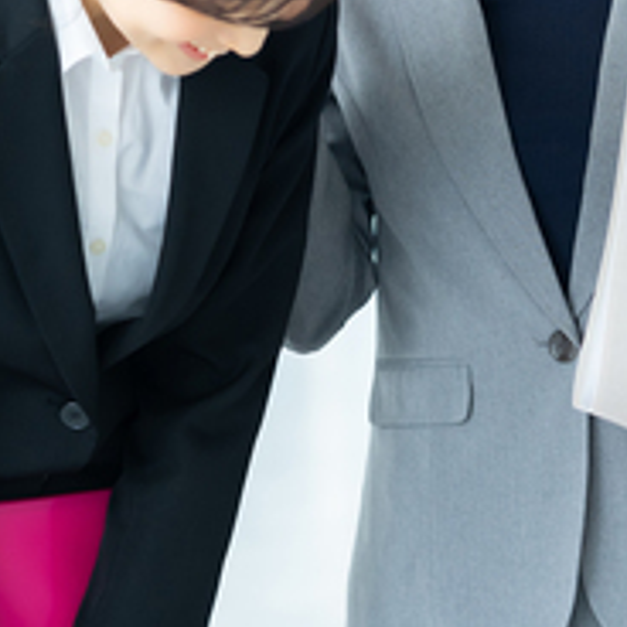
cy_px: -37
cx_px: 637
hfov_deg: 7.4
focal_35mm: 236
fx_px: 4836
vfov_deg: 7.4
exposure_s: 1/250
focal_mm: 80
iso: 500
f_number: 2.8
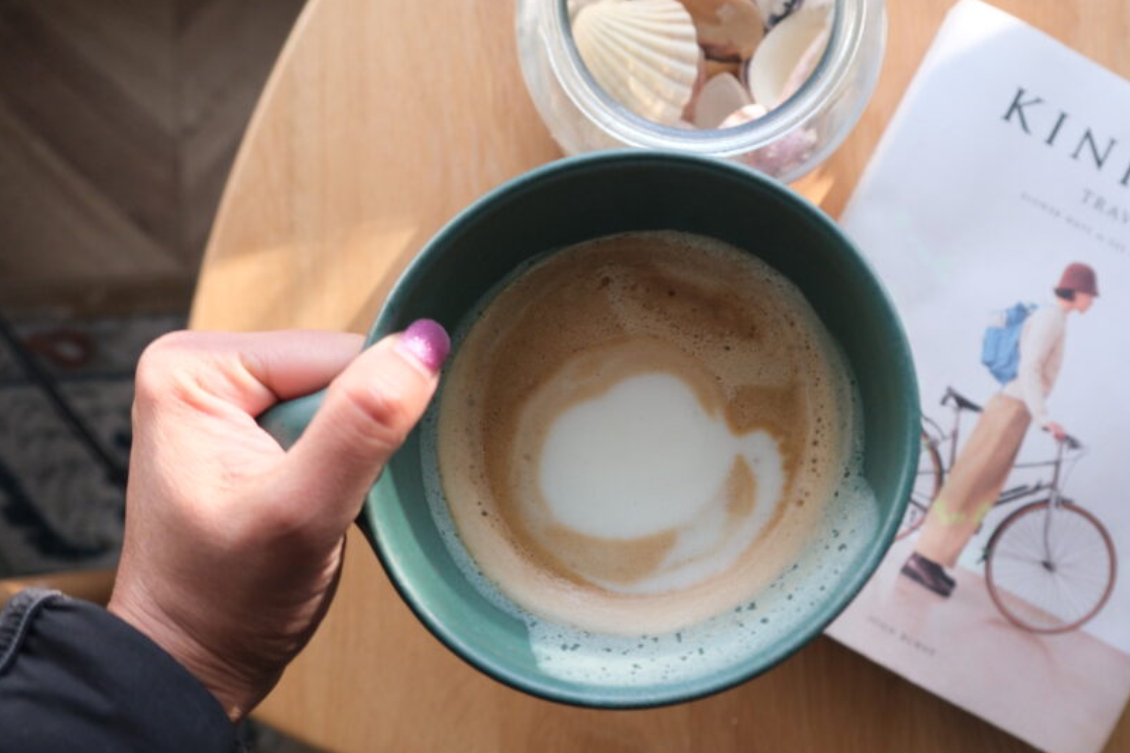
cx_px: 692
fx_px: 1161
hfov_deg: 51.5
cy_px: 292
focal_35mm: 37
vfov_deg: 35.8
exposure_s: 1/100
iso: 1250
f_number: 3.6
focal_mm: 19.5
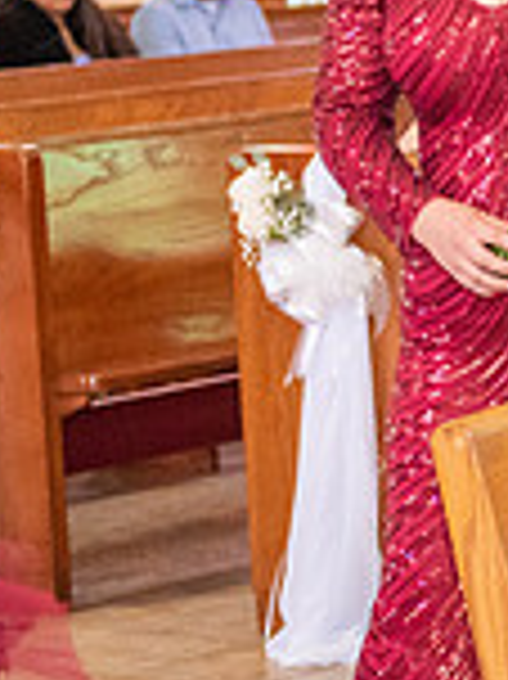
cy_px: 203
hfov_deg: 6.5
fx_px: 4350
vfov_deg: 8.9
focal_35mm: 222
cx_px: 912
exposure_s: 1/160
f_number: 2.8
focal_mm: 48
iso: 2000
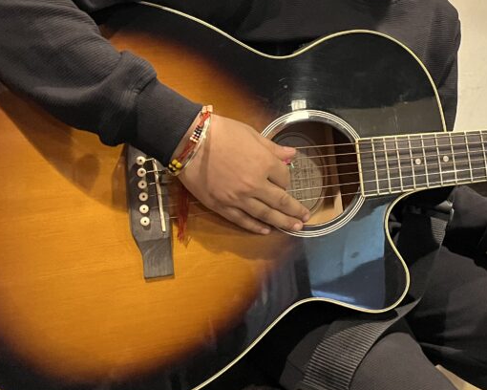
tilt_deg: -8.9
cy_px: 92
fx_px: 735
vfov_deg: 29.2
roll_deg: -2.7
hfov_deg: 35.5
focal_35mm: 51
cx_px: 386
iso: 500
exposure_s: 1/25
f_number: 1.6
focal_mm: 5.1
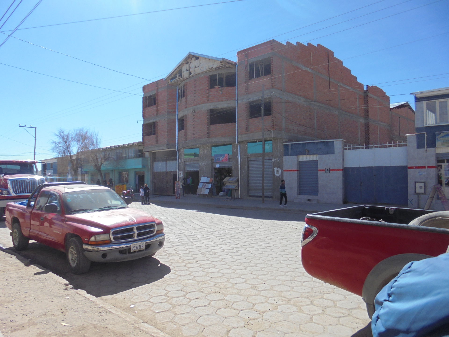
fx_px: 337
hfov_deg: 67.3
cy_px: 168
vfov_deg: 53.1
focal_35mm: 26
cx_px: 224
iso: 100
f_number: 3.5
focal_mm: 4.6
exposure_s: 1/800
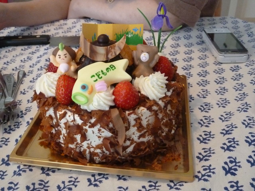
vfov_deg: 37.7
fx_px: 280
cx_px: 128
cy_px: 96
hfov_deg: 49.0
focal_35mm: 38
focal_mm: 6.8
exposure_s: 1/60
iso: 800
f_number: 3.5
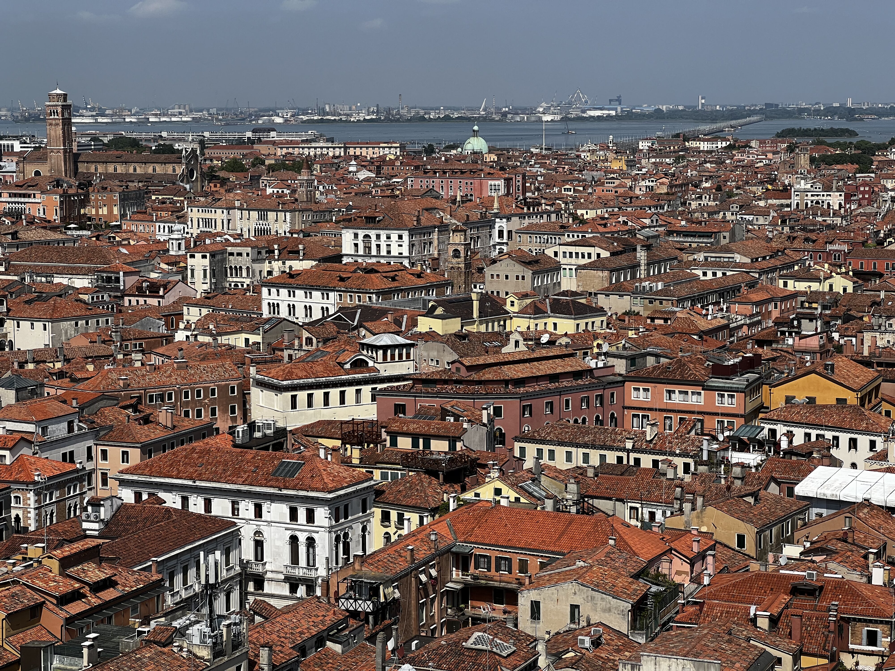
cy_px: 336
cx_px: 448
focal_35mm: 77
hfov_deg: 25.3
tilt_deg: -6.0
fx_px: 1991
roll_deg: +0.6
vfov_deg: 19.1
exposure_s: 1/1292
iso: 32
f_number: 2.8
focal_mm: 9
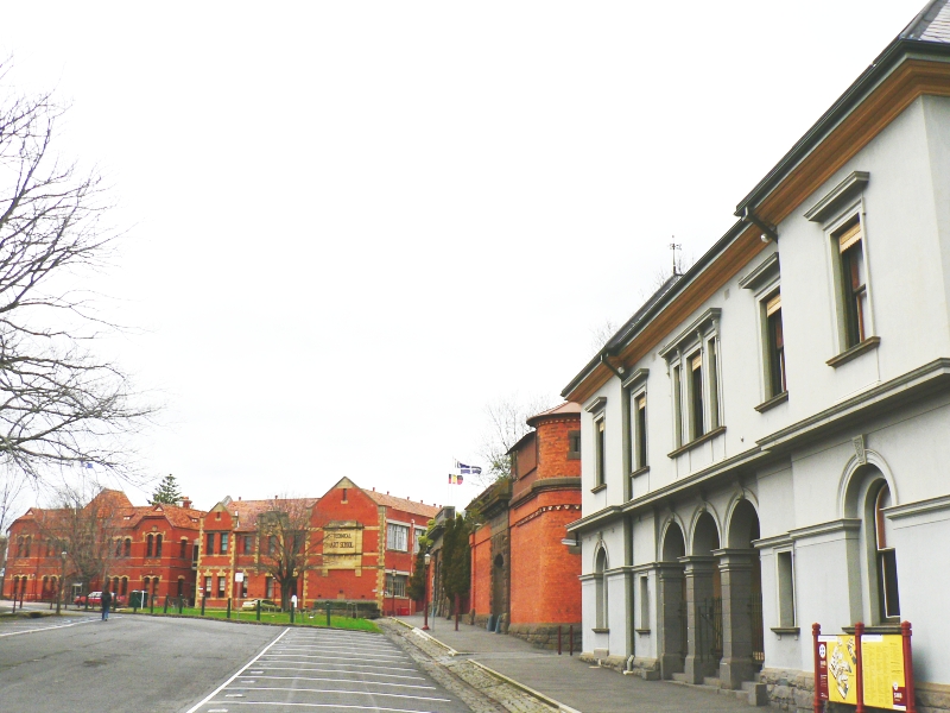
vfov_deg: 39.7
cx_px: 475
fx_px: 988
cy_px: 356
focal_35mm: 36
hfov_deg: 51.4
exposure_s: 1/400
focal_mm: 6
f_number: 4.5
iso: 80
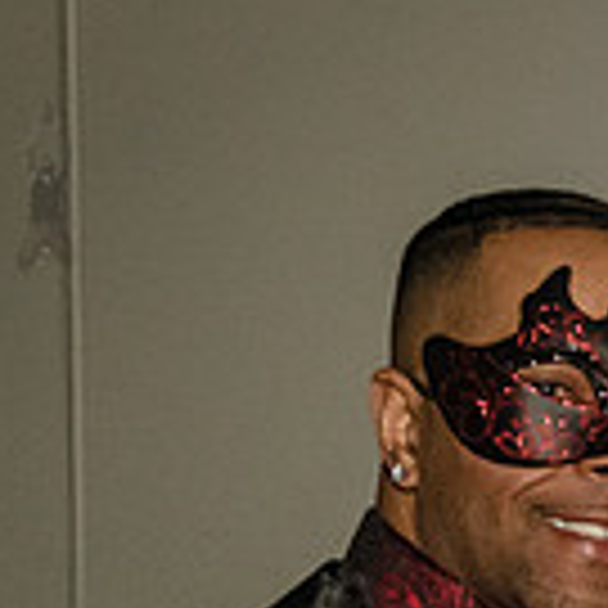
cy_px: 837
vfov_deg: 7.9
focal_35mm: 219
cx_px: 1008
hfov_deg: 7.8
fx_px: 4352
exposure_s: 1/160
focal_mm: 55
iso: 5000
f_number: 4.5
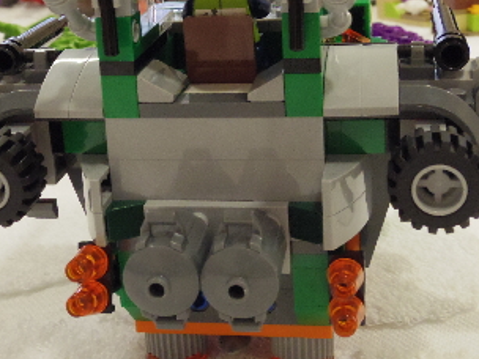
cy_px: 94
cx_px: 244
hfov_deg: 28.2
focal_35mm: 69
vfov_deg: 21.2
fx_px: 955
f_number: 4.5
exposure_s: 1/60
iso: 800
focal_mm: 6.3
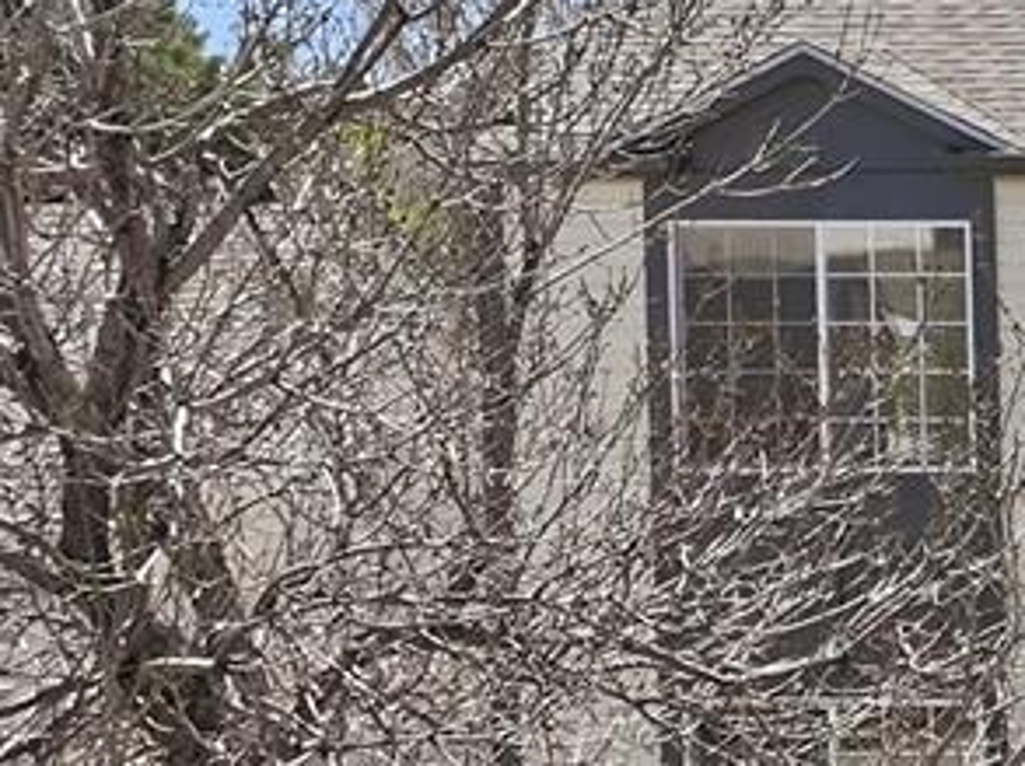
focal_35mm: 131
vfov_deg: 11.3
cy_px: 514
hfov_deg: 12.9
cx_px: 2123
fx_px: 3874
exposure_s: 1/2000
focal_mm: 12.3
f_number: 2.8
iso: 160
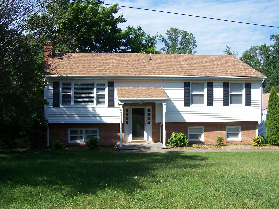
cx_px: 140
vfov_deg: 37.7
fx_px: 306
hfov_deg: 49.0
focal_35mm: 38
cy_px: 104
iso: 80
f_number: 4
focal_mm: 6.3
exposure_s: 1/640
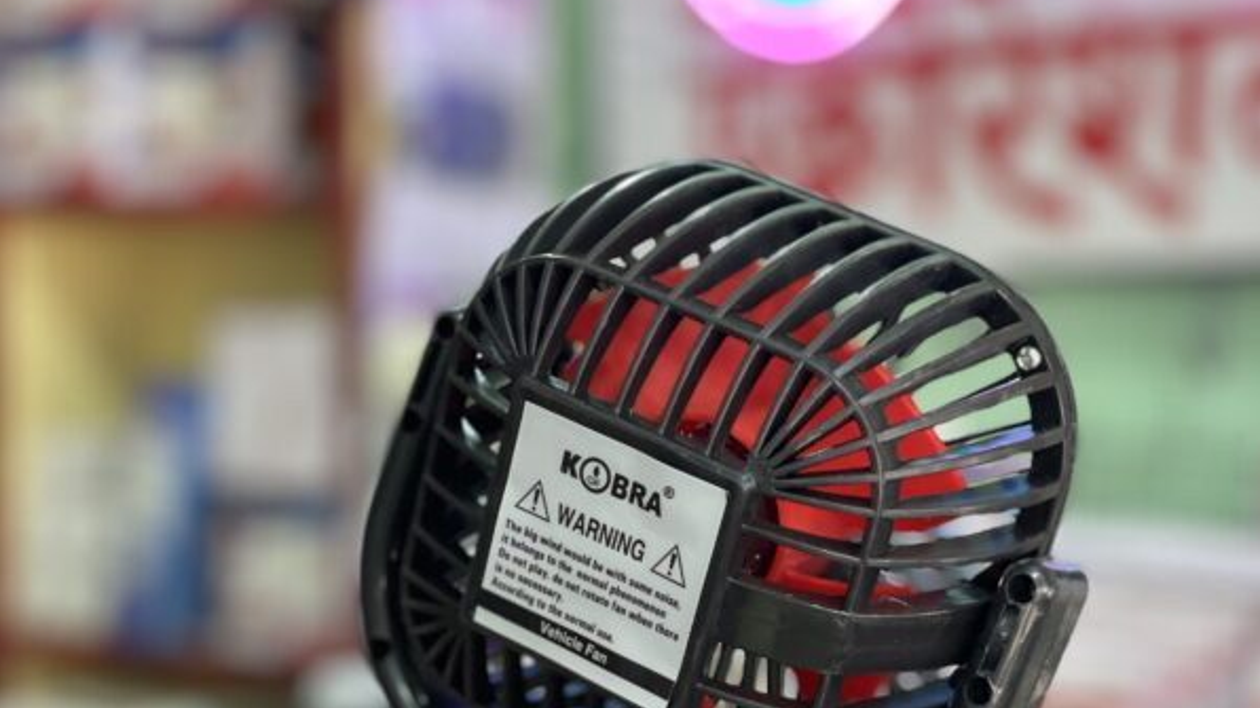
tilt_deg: -5.5
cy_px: 642
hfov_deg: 27.9
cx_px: 632
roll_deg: -0.4
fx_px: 2539
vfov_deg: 15.7
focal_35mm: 76
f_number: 2
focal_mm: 6
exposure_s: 1/33
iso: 160
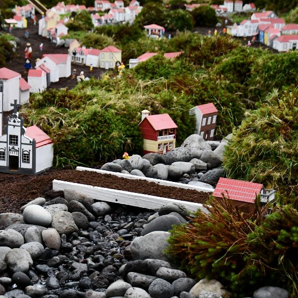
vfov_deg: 20.6
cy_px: 169
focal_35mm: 84
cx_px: 133
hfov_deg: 20.6
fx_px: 818
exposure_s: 1/60
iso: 4500
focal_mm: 35
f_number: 4.5
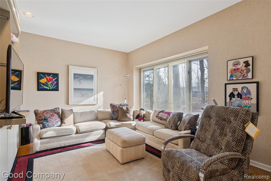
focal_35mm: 17
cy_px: 90
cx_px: 136
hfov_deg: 93.3
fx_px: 128
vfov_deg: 70.4
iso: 400
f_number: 8
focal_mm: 11.5
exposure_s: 1/50
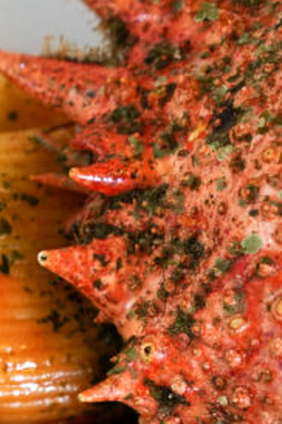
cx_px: -239
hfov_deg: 9.9
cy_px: 480
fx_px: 1543
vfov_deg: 15.2
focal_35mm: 131
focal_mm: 35
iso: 1250
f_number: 4.5
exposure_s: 1/125
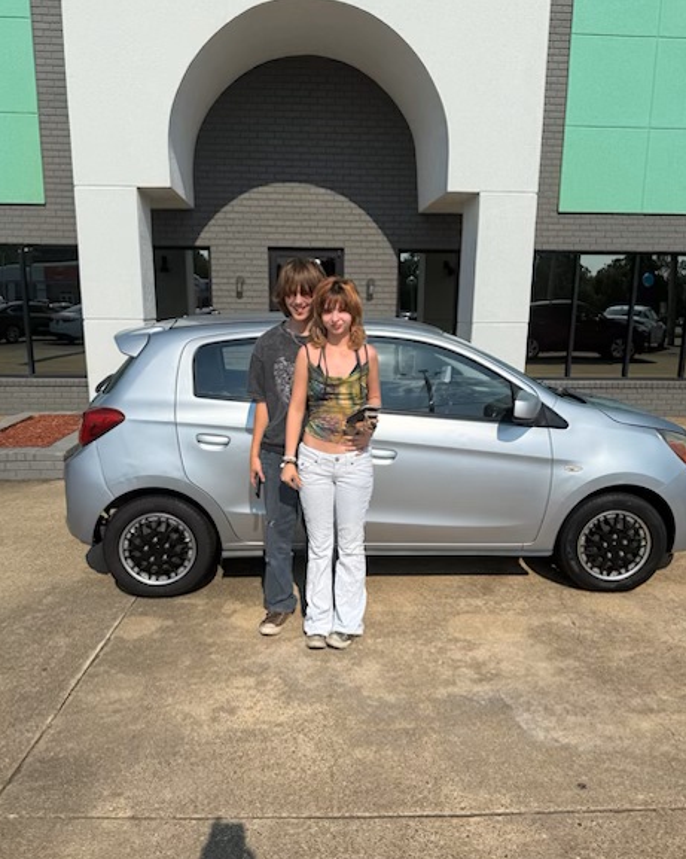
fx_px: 660
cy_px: 451
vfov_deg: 66.0
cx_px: 333
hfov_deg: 54.9
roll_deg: -0.7
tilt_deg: -12.5
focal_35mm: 26
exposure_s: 1/10309
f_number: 1.78
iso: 80
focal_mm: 6.76
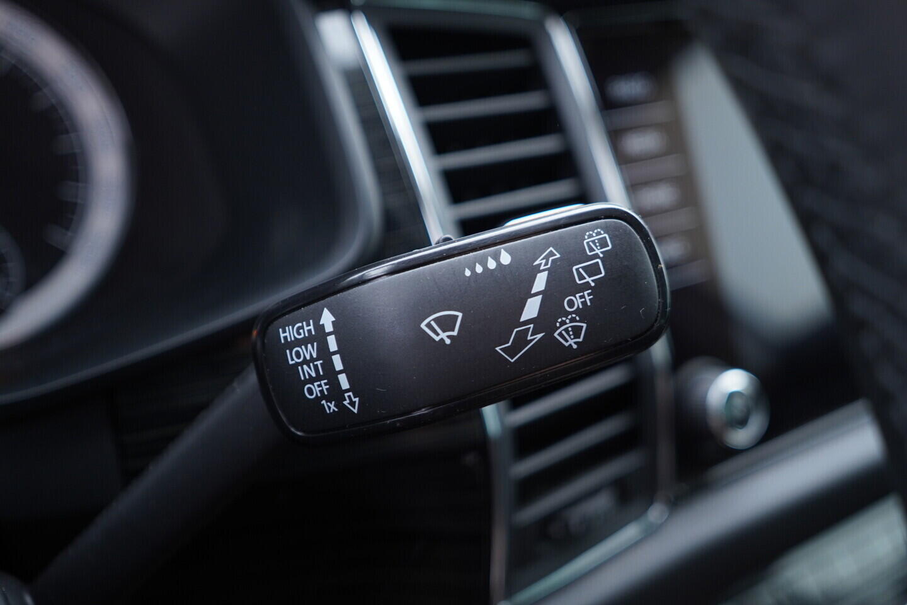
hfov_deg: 53.1
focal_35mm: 36
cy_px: 302
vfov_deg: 36.9
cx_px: 454
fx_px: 907
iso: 400
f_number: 2.8
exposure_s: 1/40
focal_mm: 24
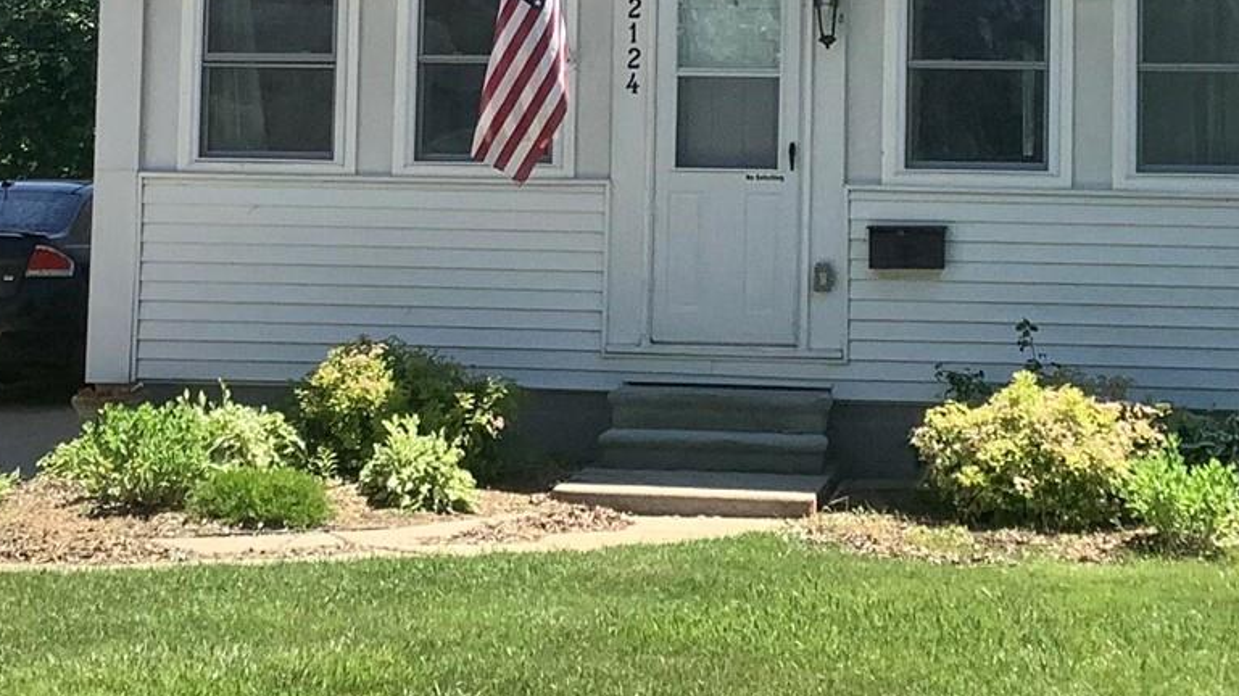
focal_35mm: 90
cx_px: 723
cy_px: -16
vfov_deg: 13.2
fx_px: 2956
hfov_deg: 23.6
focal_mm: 3.3
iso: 25
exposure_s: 1/970
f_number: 2.4
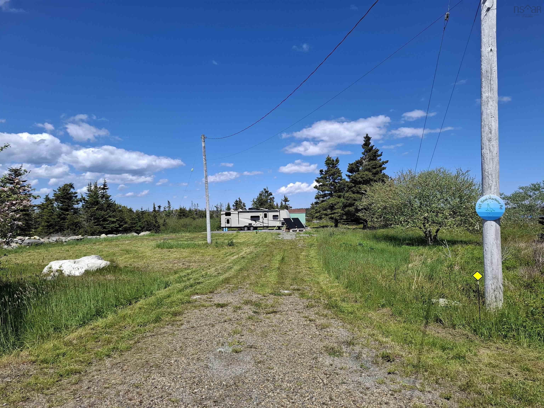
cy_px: 204
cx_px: 272
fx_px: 361
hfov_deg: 73.9
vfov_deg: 58.9
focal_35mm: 23
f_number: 1.8
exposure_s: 1/1715
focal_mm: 5.54
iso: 50
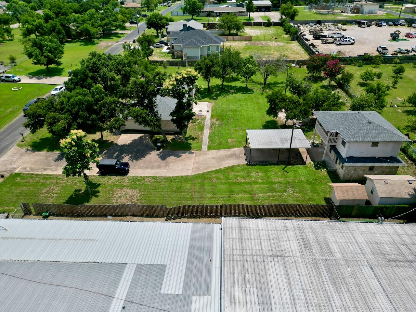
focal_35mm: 24
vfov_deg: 56.8
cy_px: 156
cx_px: 208
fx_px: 288
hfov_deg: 71.6
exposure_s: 1/5000
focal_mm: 6.72
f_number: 1.7
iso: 130
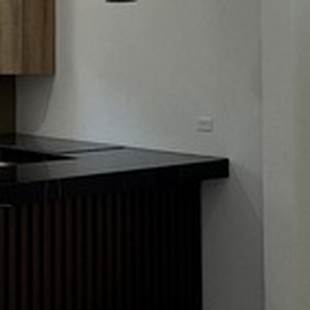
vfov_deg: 24.3
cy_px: 62
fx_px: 709
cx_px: 106
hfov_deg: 24.5
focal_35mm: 70
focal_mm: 2.22
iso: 160
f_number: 2.2
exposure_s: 1/120
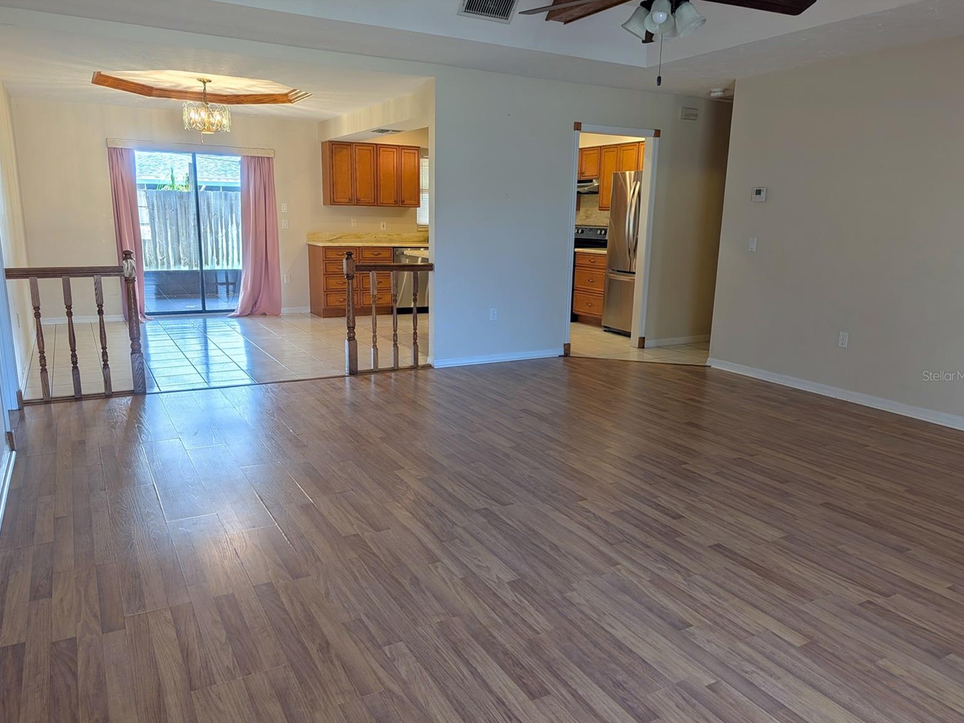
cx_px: 480
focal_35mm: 25
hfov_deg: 69.4
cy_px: 376
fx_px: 696
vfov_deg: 54.9
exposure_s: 1/286
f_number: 1.68
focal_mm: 6.9
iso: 14
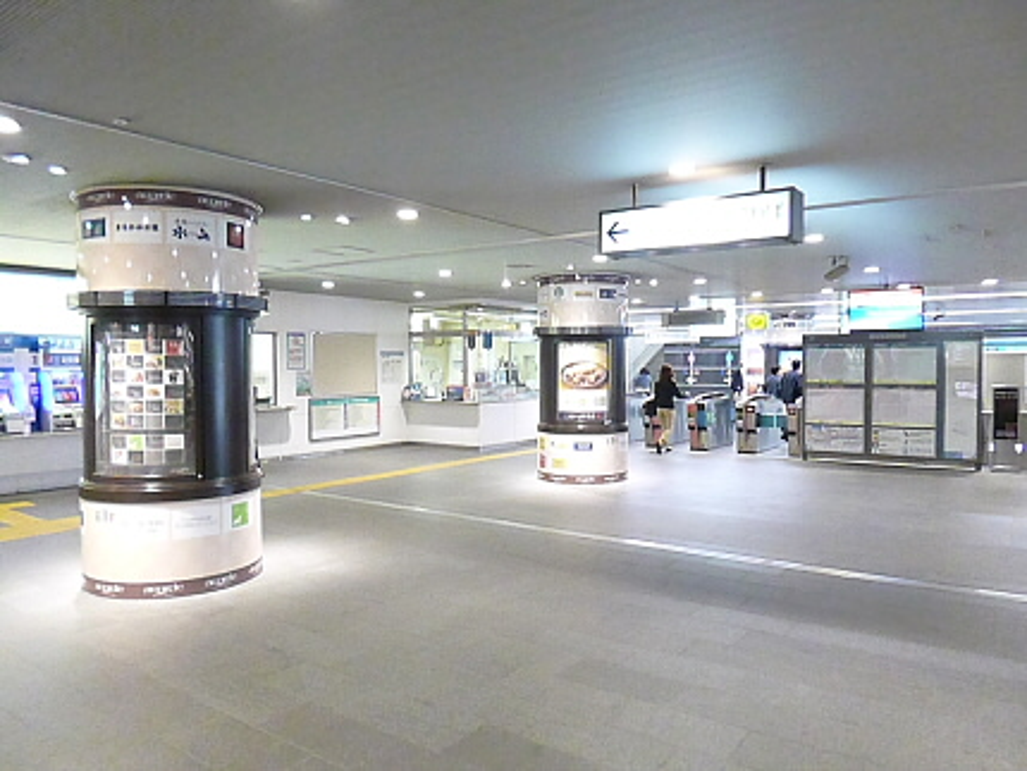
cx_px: 514
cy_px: 386
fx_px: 712
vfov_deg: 56.9
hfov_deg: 71.6
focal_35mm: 24
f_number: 2.5
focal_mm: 4.3
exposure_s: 1/60
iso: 1600
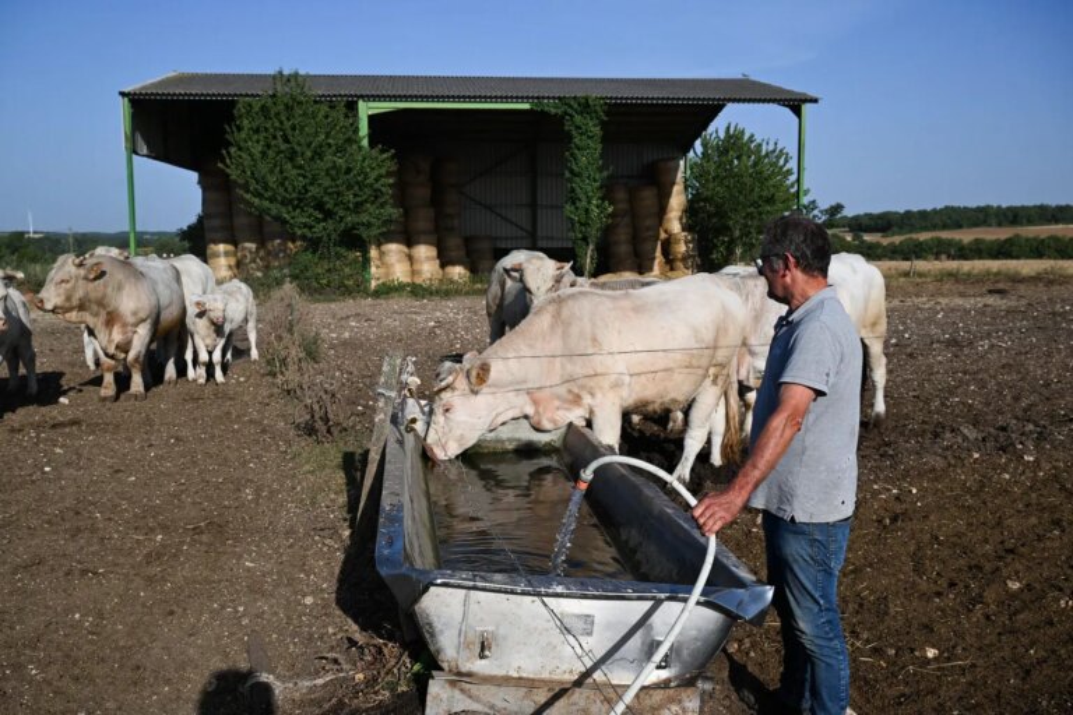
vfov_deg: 35.9
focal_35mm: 37
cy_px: 358
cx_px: 536
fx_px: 1103
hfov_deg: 51.9
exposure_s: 1/500
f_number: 8
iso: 90
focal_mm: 37
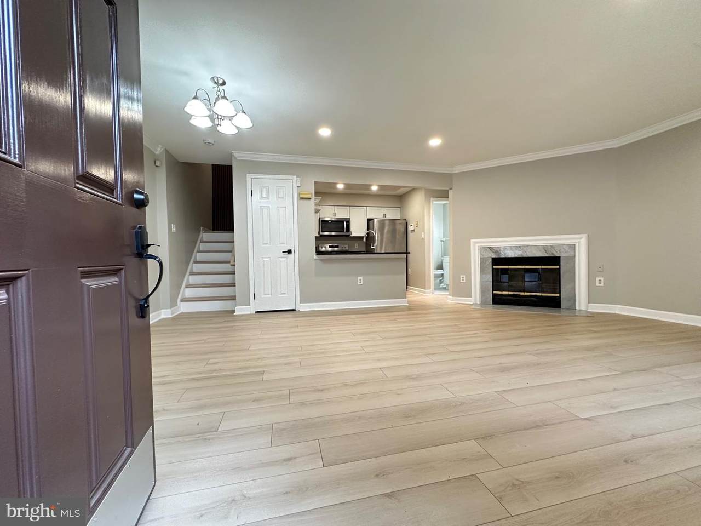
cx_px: 350
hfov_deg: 102.1
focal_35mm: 14
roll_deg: +0.8
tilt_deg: -1.1
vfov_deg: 85.7
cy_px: 263
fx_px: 284
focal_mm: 2.22
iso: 200
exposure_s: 1/60
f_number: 2.2
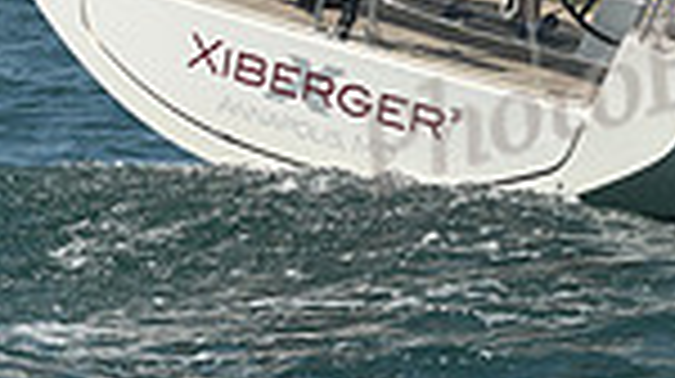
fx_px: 5078
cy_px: -223
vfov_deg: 4.2
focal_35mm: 284
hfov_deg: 7.4
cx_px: 1228
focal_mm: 70
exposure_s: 1/1000
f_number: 8
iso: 320
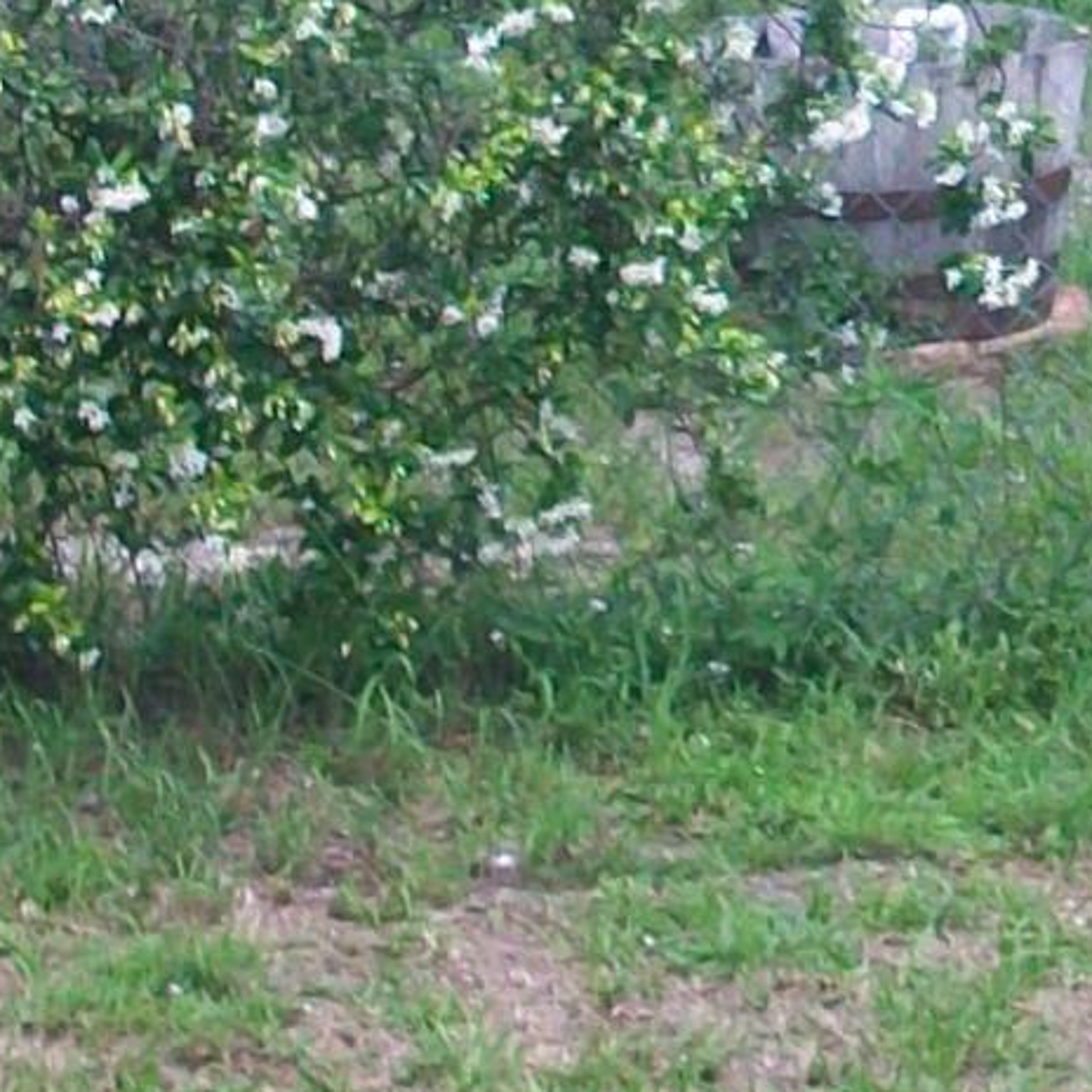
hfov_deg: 9.3
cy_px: -410
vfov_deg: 9.4
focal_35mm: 183
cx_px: 1586
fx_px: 6531
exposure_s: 1/200
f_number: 2.8
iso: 64
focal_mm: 5.7
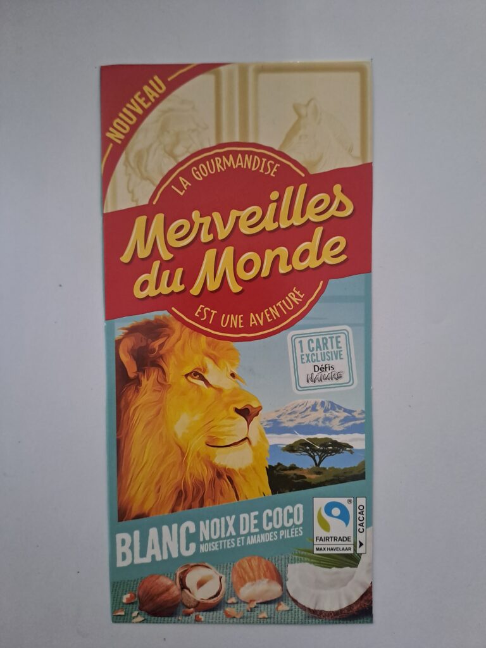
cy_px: 324
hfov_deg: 54.9
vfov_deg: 69.4
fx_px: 468
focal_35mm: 25
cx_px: 243
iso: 500
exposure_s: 1/20
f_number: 1.8
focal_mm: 4.65
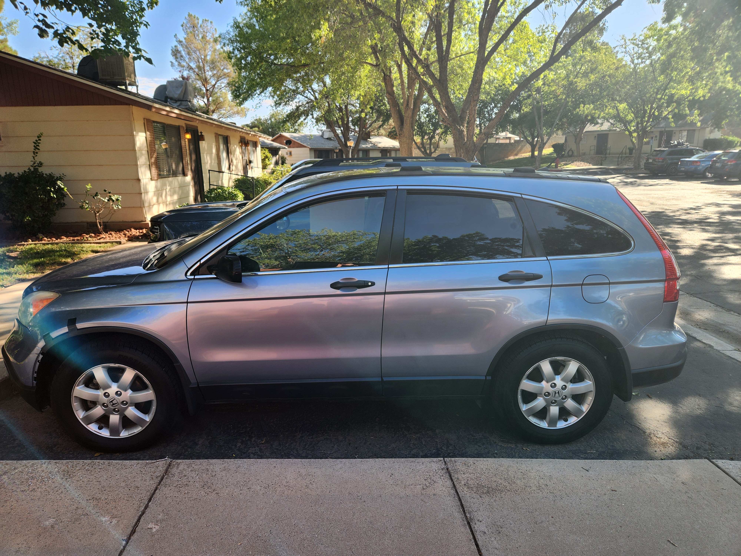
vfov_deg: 58.9
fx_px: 492
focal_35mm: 23
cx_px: 370
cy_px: 278
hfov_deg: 73.9
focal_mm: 5.4
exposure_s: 1/273
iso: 20
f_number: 1.8
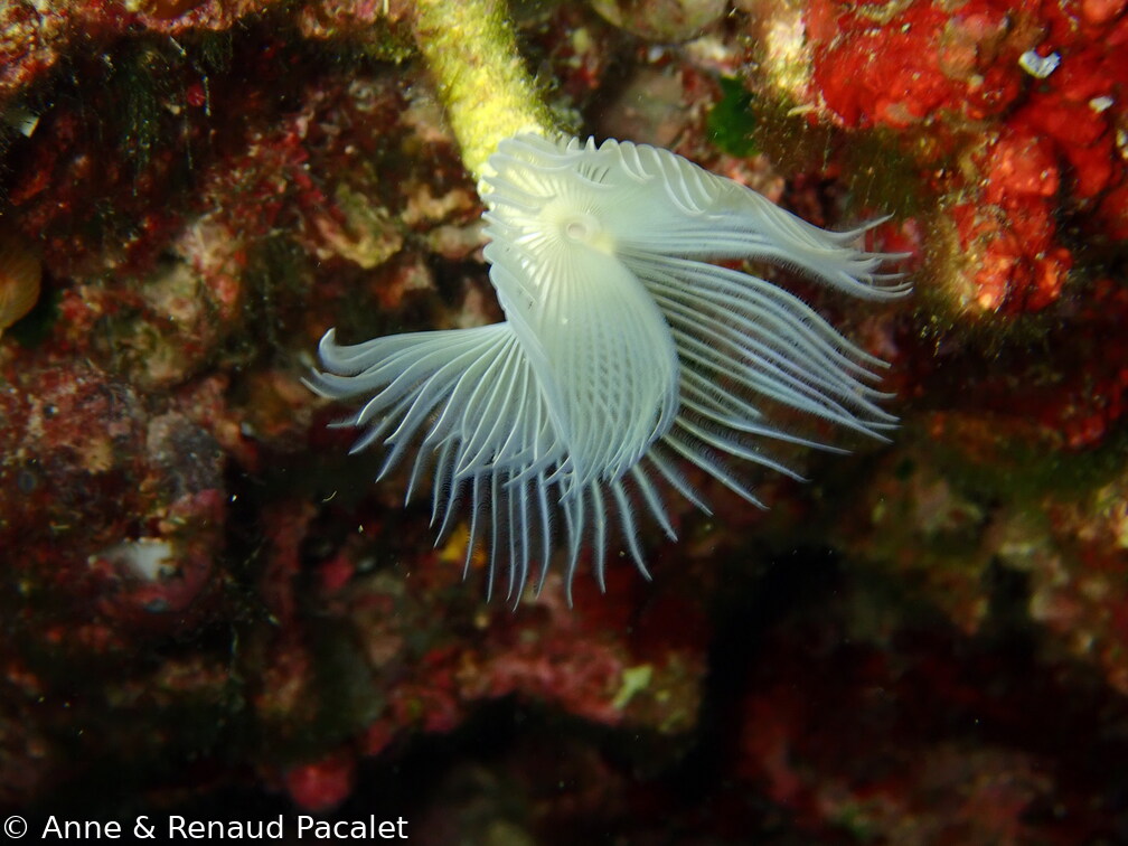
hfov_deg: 19.6
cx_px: 564
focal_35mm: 100
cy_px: 423
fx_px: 3259
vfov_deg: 14.8
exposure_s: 1/200
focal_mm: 18
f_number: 6.3
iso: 200
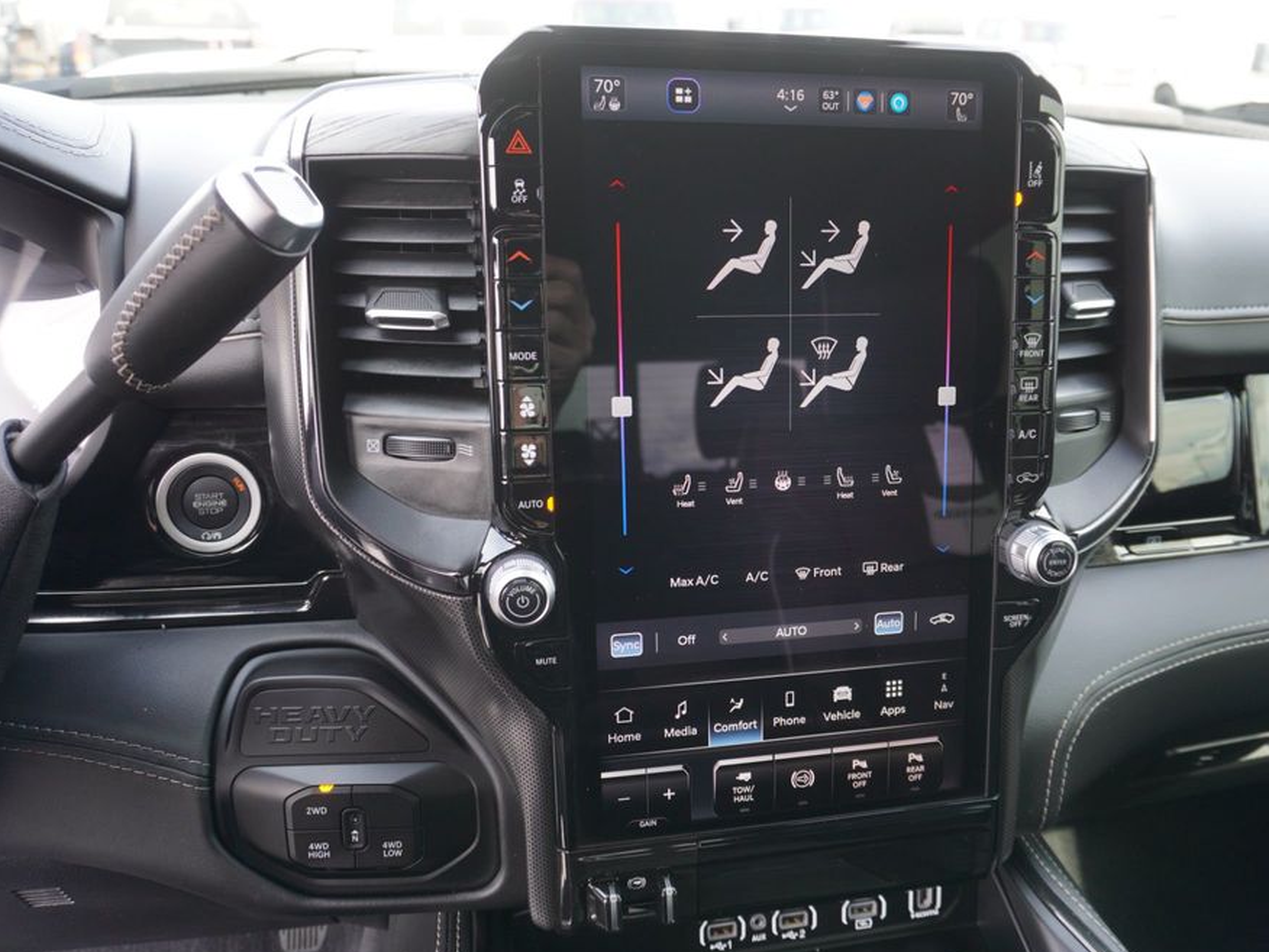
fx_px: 990
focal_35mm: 27
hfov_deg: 65.2
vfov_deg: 51.4
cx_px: 690
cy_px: 471
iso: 160
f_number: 4
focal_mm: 16
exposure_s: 1/60
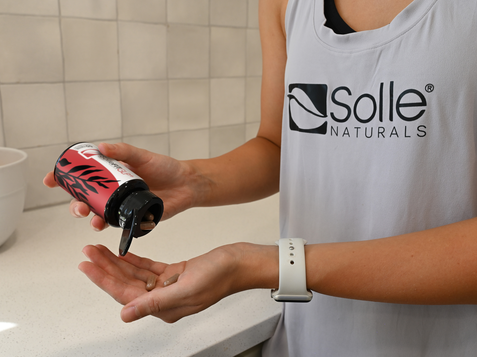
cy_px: 179
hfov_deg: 51.4
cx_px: 239
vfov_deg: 39.7
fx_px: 496
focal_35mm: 36
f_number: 10
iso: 640
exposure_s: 1/50
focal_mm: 33
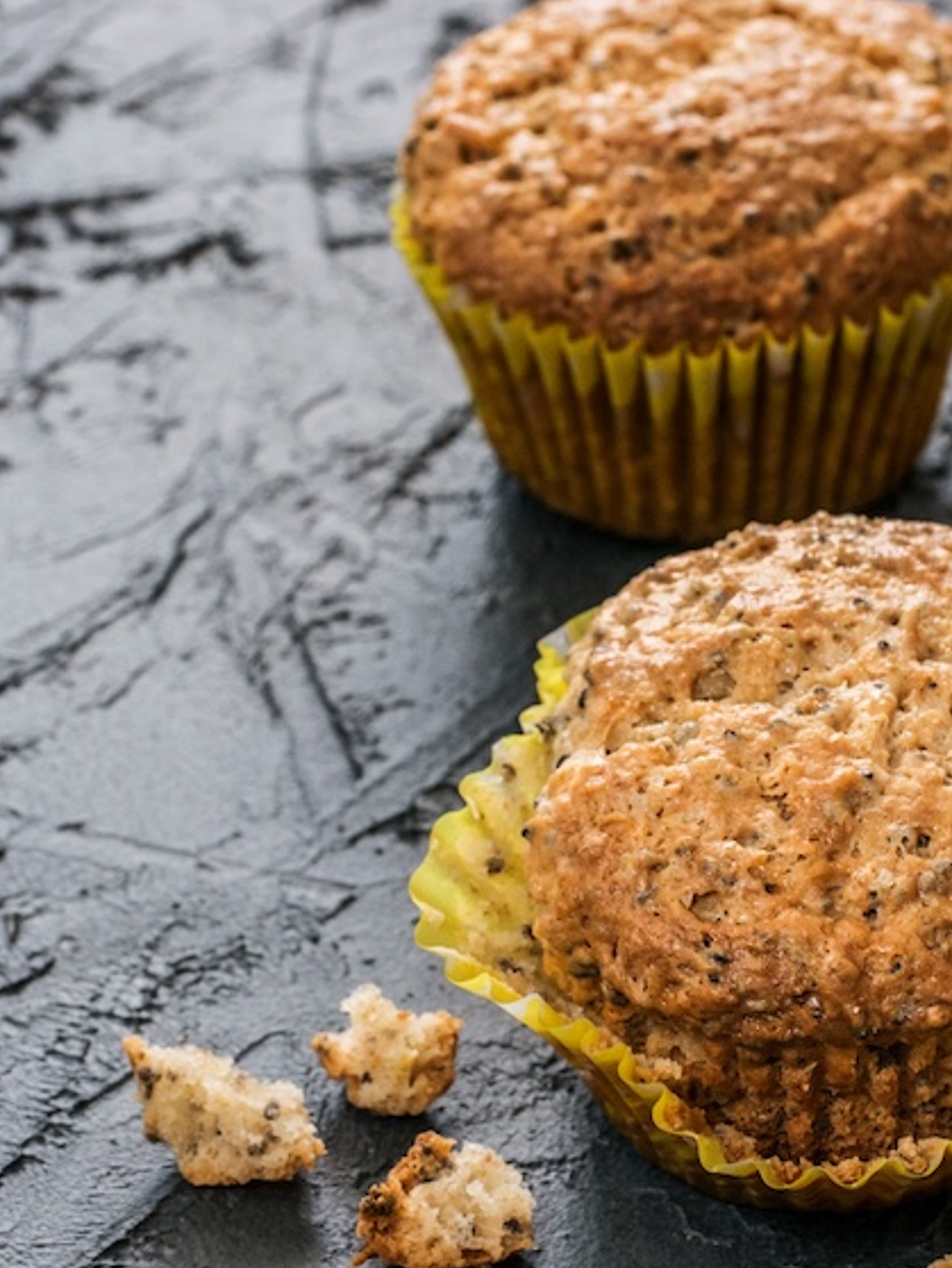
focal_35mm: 172
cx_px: 593
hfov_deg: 8.6
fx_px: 6302
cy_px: 657
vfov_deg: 11.5
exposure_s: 1/20
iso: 800
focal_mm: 60
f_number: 8
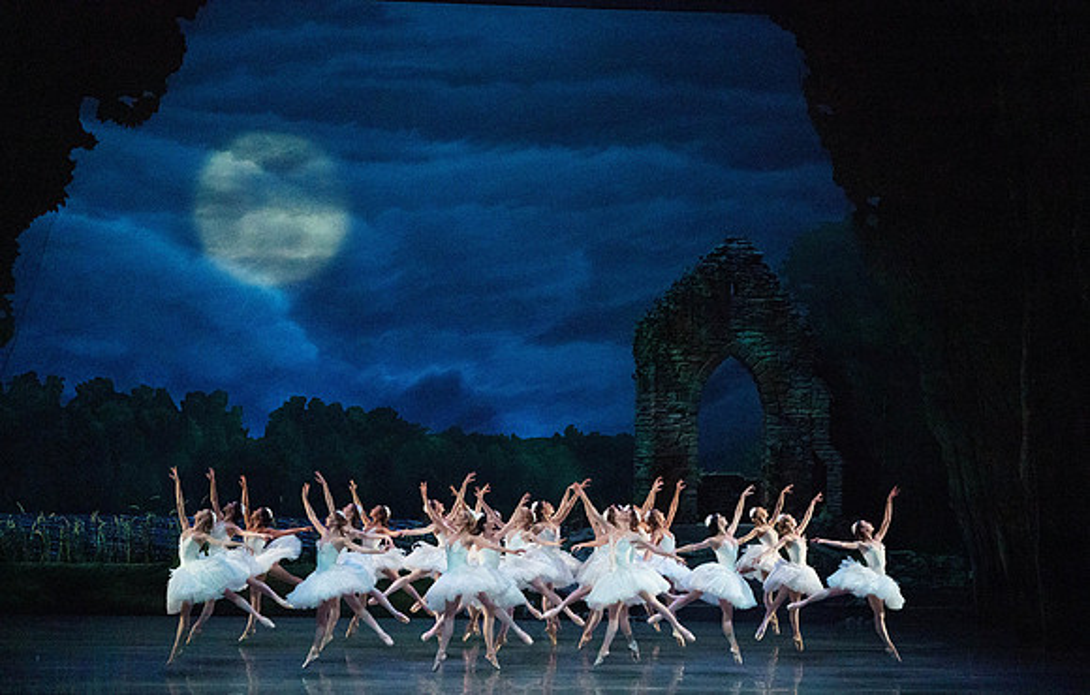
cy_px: 361
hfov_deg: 19.9
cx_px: 552
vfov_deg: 12.8
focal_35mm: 104
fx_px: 3102
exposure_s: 1/250
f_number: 5.6
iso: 8000
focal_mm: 100
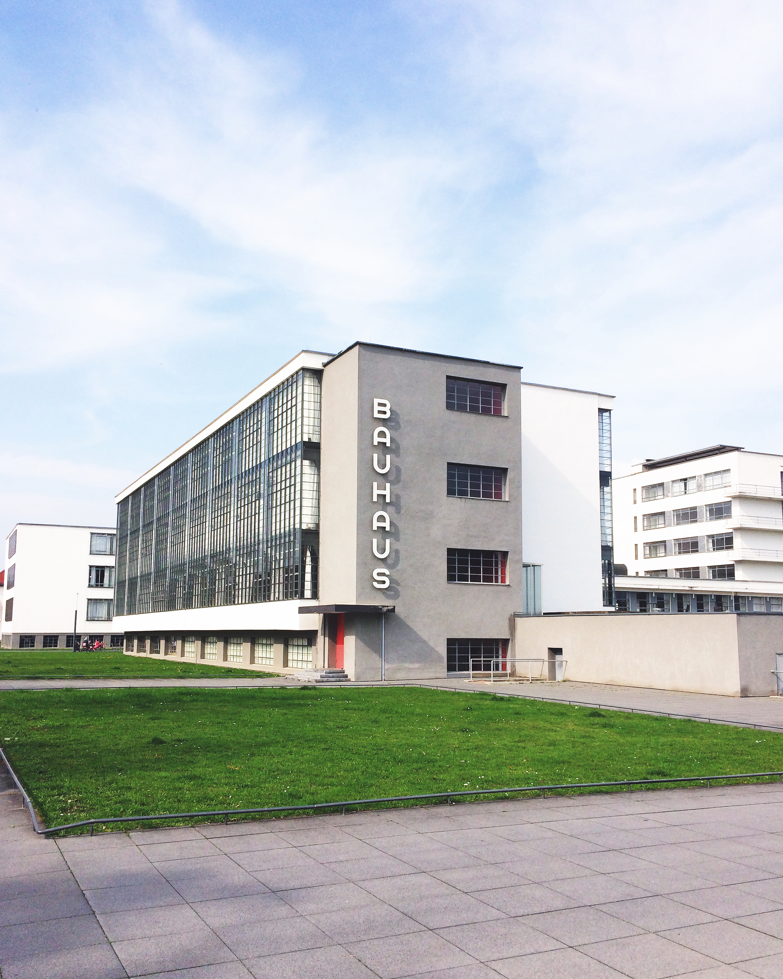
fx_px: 898
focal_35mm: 31
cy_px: 519
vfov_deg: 57.1
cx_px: 383
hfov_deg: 47.1
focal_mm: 4.15
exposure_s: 1/2160
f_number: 2.2
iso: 32
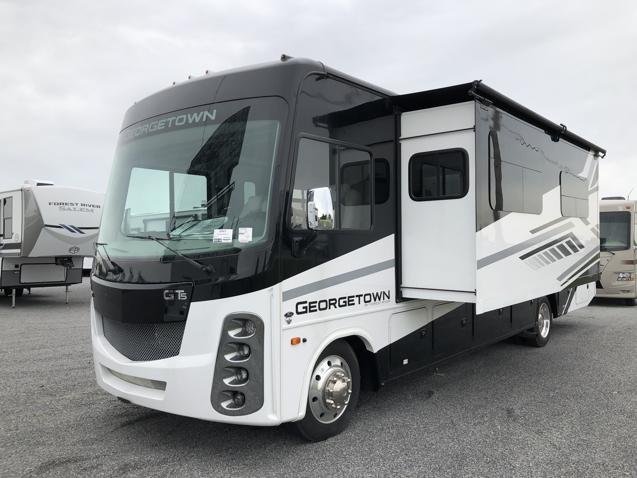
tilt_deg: +1.8
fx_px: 515
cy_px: 239
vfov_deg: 49.7
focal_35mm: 28
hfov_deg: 63.4
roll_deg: +0.3
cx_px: 318
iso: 20
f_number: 1.8
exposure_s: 1/979
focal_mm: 3.99
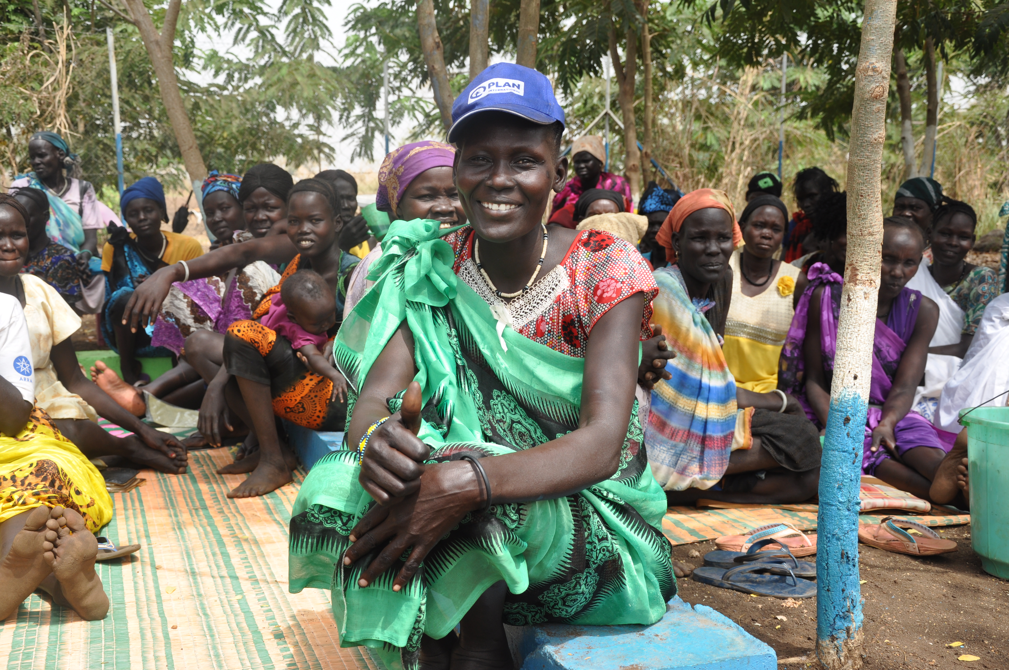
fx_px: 1344
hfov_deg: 41.2
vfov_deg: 28.0
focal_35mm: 48
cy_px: 335
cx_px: 504
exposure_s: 1/250
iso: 200
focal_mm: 32
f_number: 8
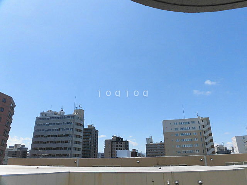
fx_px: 171
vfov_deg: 56.8
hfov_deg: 71.6
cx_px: 124
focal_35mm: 24
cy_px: 92
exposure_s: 1/250
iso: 100
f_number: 7.8
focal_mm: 4.3
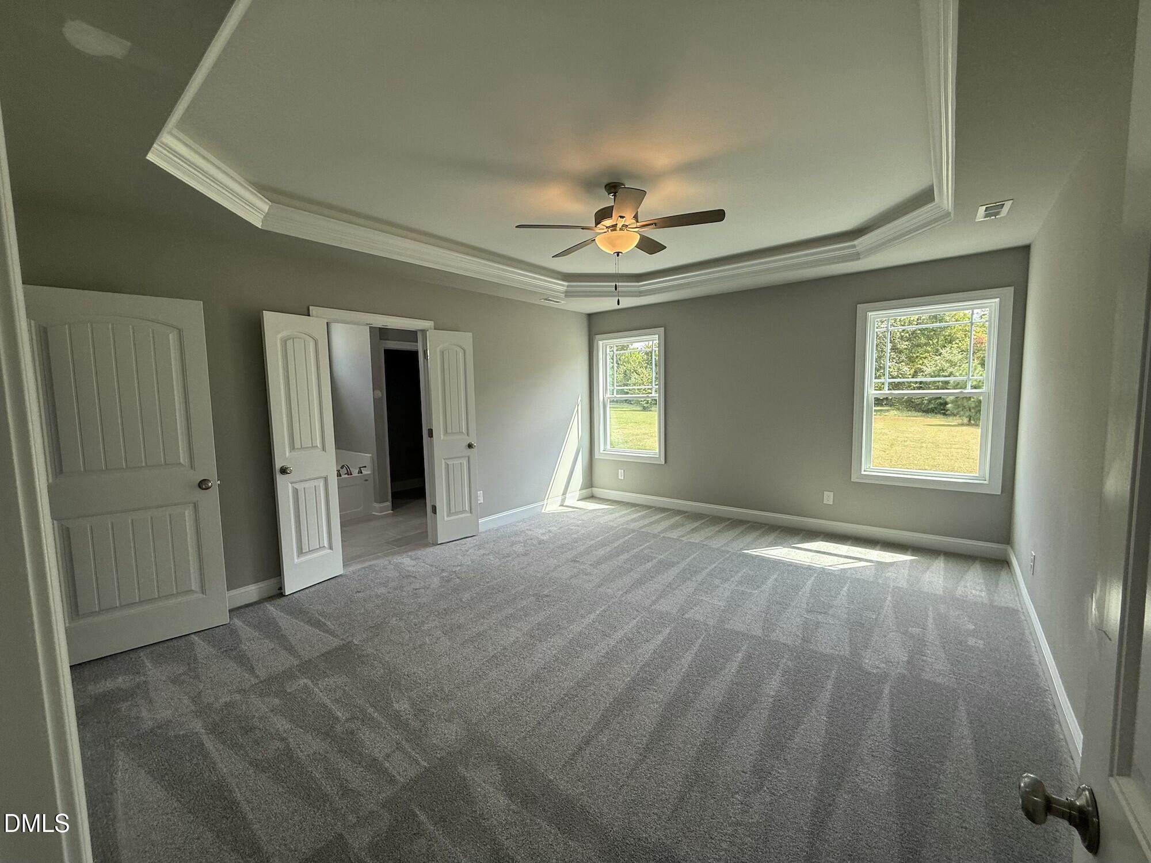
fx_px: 466
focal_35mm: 14
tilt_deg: -4.0
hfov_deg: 102.1
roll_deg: +1.1
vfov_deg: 85.7
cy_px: 432
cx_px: 576
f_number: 2.2
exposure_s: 1/161
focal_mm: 2.22
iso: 64
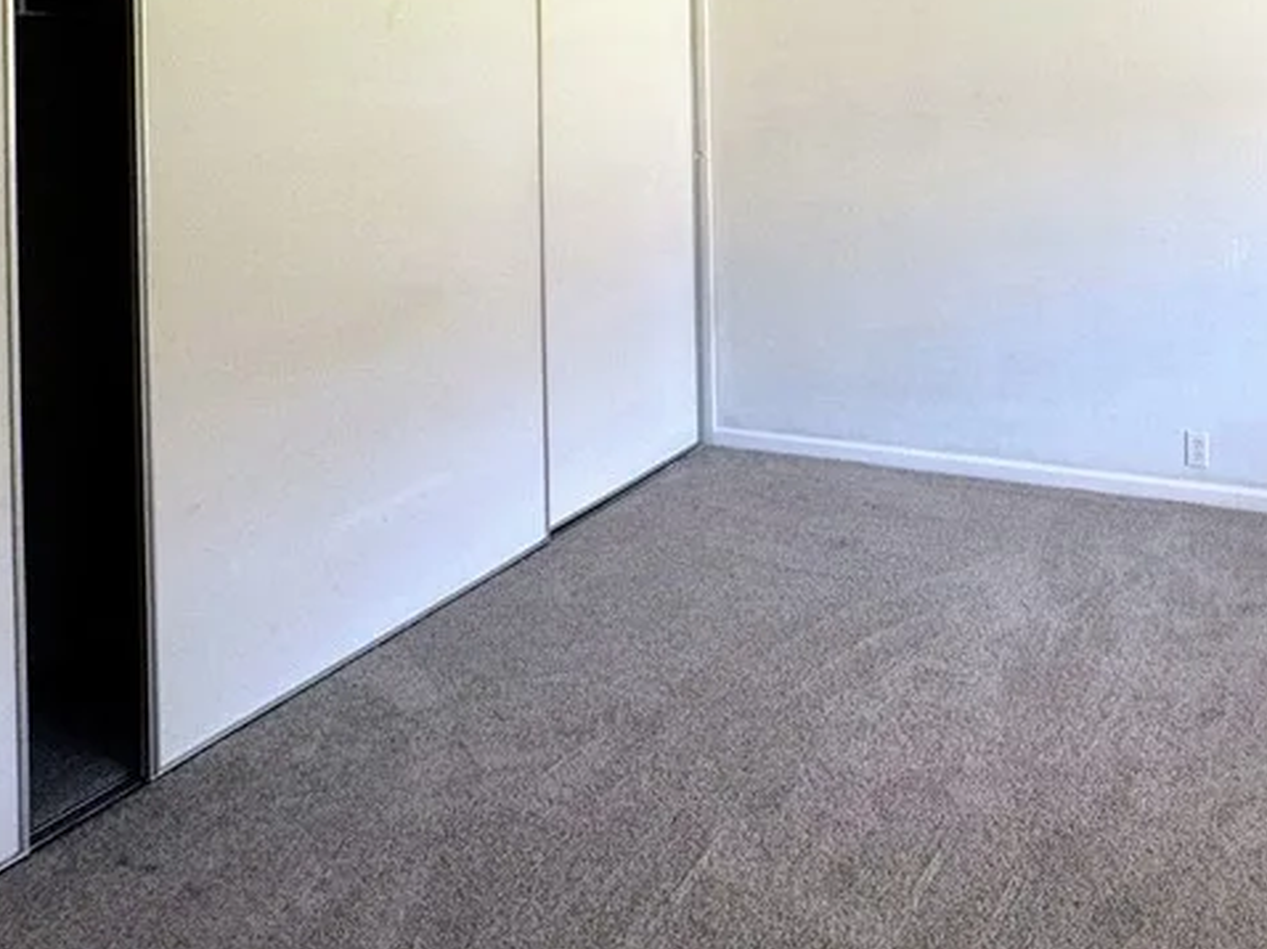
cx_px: 1031
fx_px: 1097
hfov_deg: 55.3
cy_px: 66
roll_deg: +0.2
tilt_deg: -1.4
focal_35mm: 30
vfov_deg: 42.3
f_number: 2.2
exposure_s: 1/99
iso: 160
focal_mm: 2.22
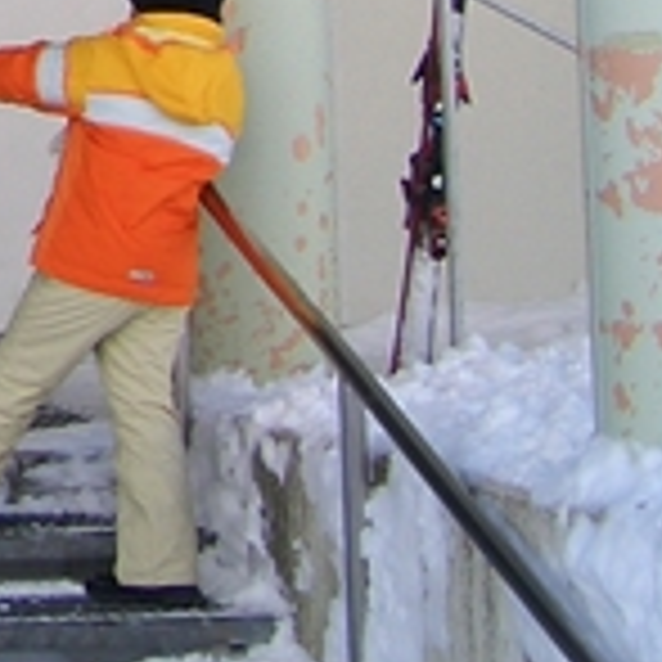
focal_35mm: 171
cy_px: -579
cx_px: -912
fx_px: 3700
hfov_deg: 9.2
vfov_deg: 9.6
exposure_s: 1/200
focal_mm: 5.8
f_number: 4.3
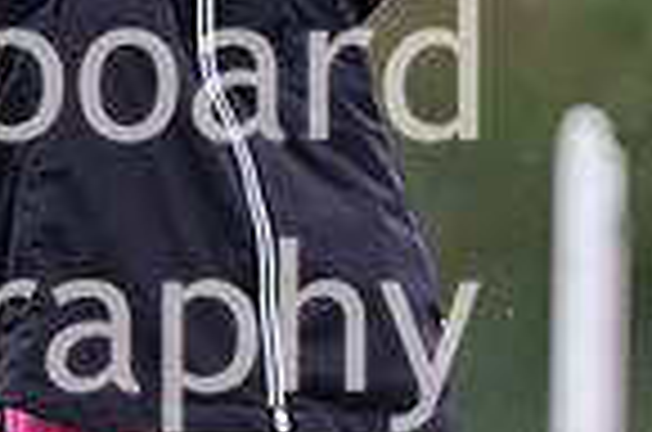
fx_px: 21686
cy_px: 108
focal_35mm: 1200
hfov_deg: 1.7
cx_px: -90
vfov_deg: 1.1
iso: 2000
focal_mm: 200
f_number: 2.8
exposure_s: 1/2000
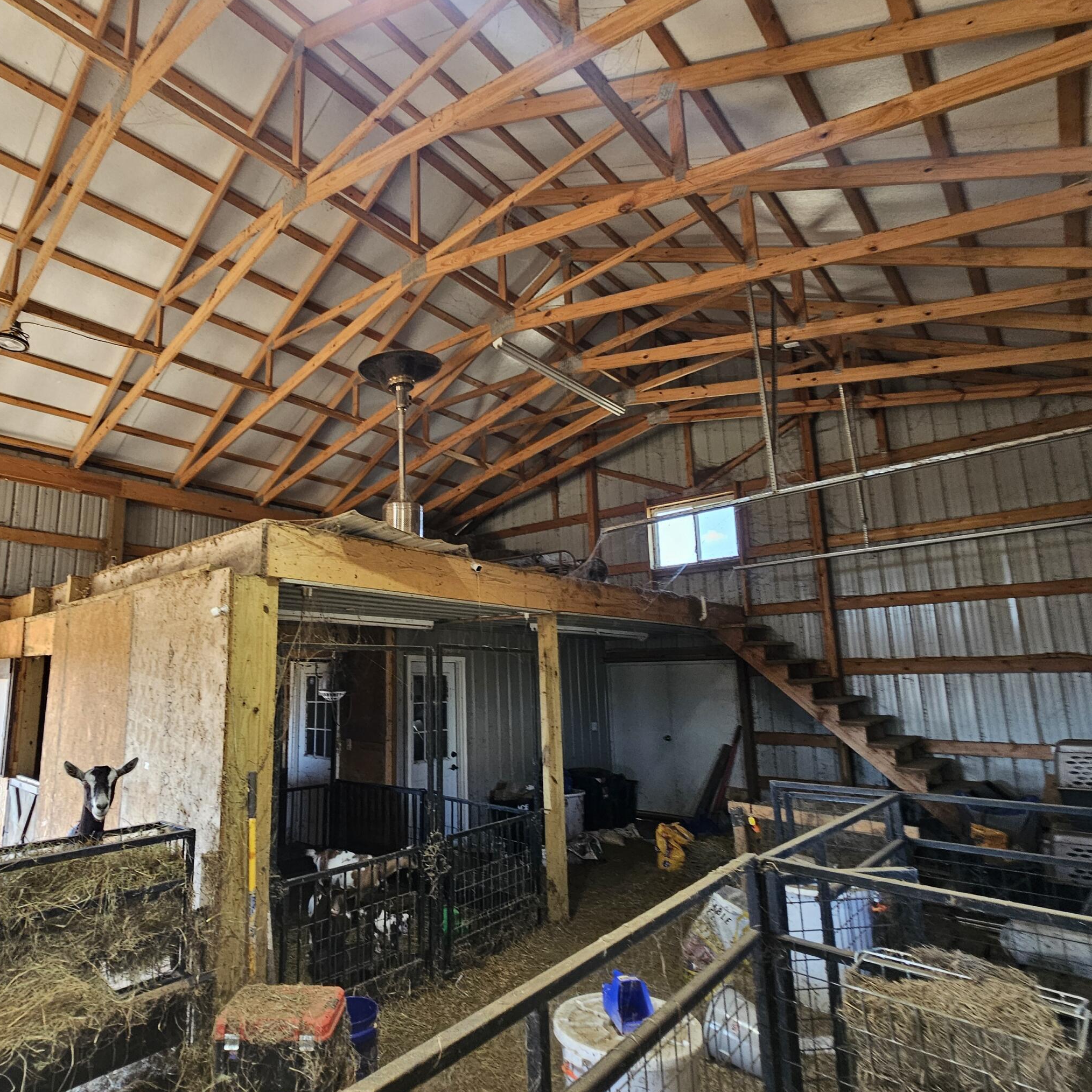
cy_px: 566
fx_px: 607
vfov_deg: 83.9
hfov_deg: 82.8
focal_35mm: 17
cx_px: 431
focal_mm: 2.2
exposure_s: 1/60
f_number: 2.2
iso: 80
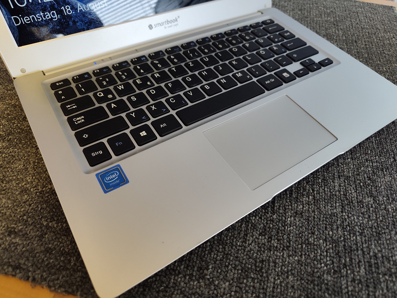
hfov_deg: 73.9
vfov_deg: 58.9
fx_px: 264
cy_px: 149
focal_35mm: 23
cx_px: 198
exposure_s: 1/50
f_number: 1.7
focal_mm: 6.07
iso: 640
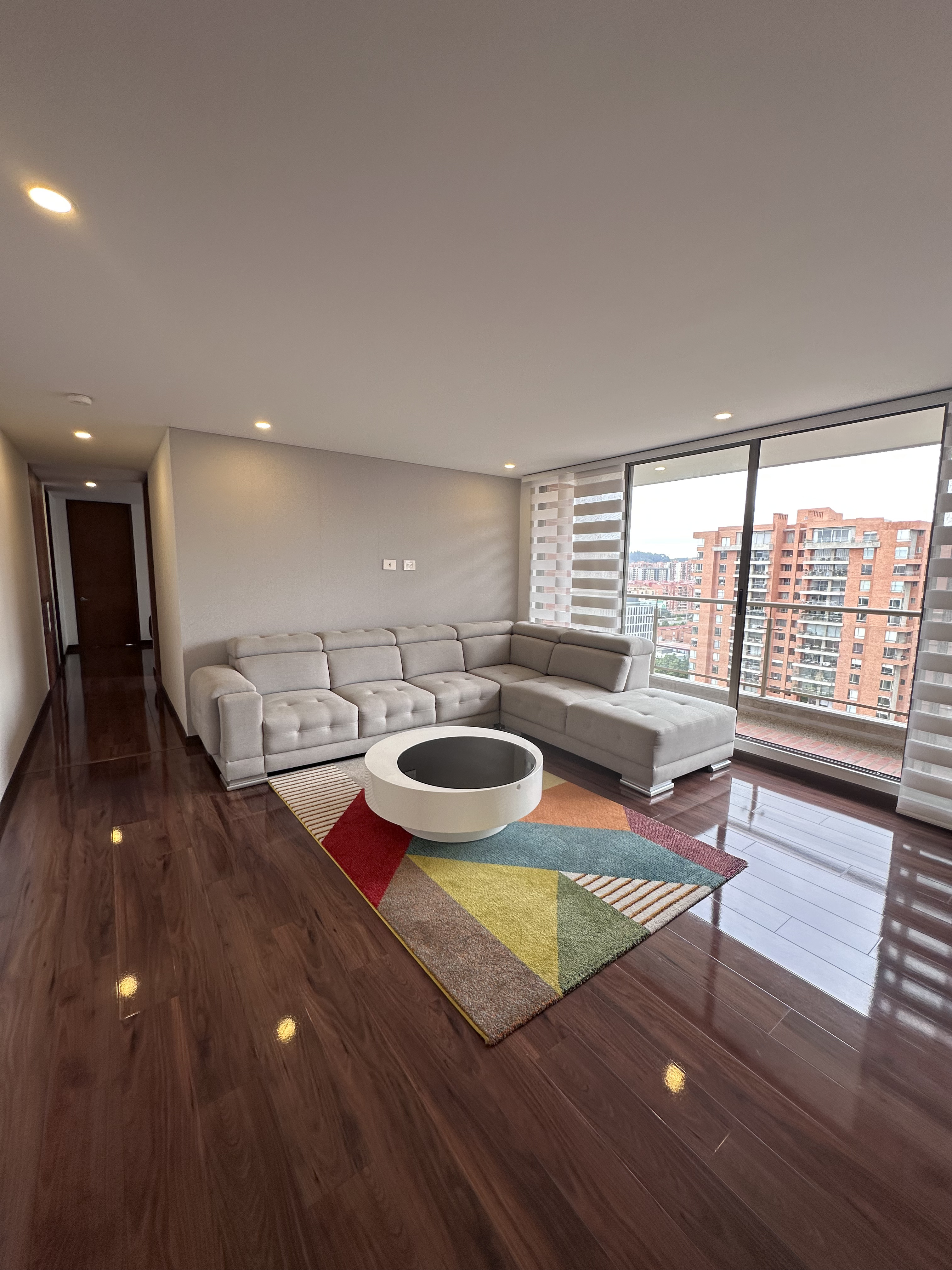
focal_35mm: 14
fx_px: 513
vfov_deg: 102.1
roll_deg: -1.0
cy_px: 635
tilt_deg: -7.1
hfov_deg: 85.7
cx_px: 476
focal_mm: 2.22
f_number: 2.2
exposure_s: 1/99
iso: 100
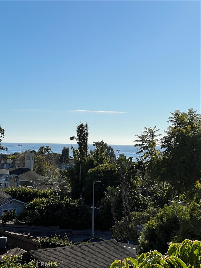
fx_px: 596
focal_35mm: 77
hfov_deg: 19.1
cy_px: 134
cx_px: 100
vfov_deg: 25.3
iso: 32
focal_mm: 9
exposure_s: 1/2053
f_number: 2.8
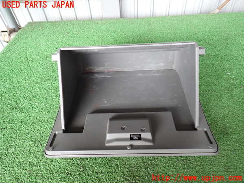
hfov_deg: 69.4
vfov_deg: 54.9
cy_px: 92
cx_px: 122
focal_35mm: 25
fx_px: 176
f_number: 2
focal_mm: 4.5
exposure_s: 1/60
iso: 100
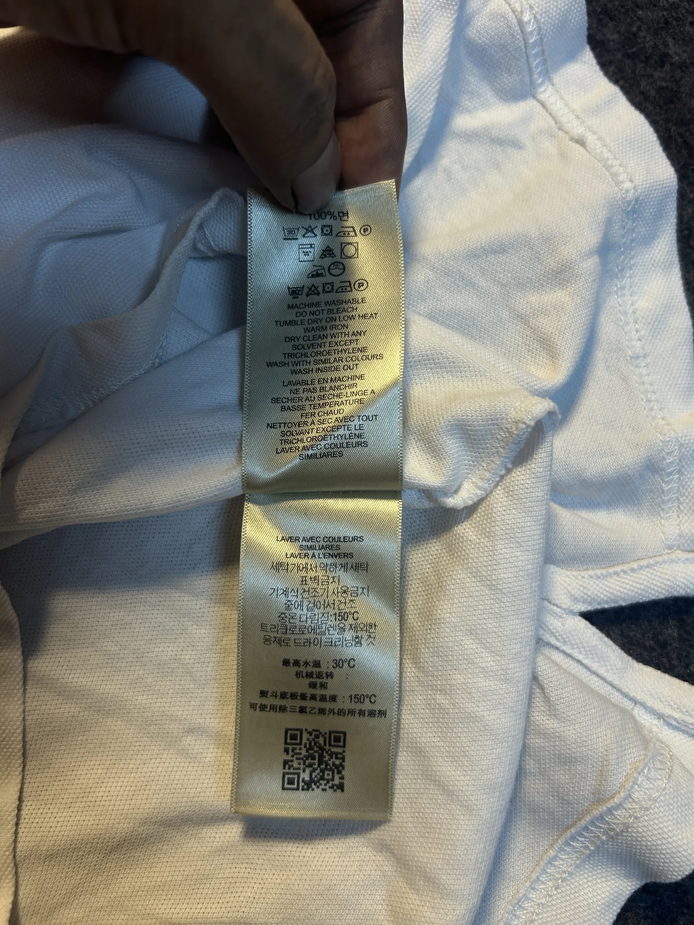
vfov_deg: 67.3
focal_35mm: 26
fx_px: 695
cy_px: 462
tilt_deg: -59.7
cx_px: 347
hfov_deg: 53.1
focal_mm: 5.7
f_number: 1.5
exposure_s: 1/100
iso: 125
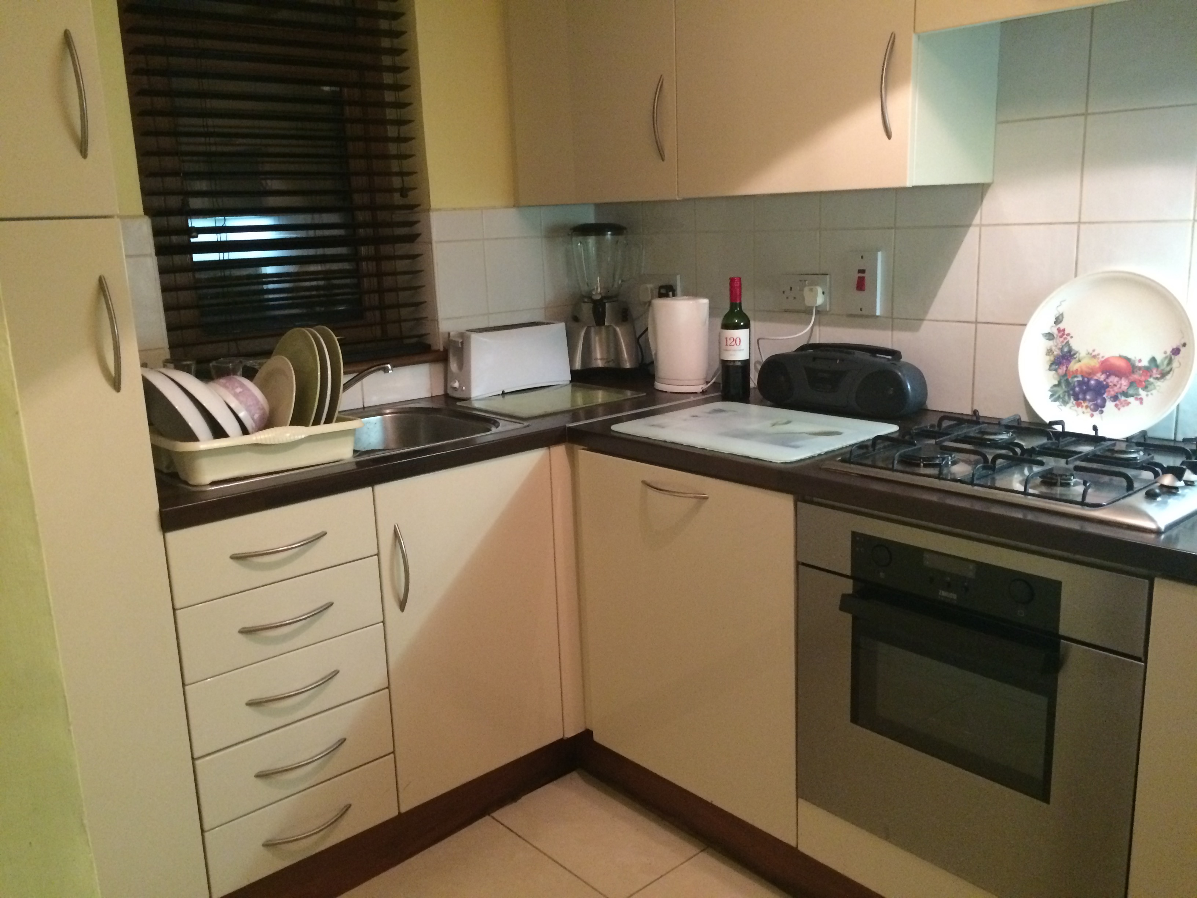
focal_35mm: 29
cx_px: 598
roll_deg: +3.1
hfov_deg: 61.7
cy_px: 449
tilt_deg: -13.1
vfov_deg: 48.2
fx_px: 1003
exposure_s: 1/17
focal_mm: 4.15
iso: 400
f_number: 2.2
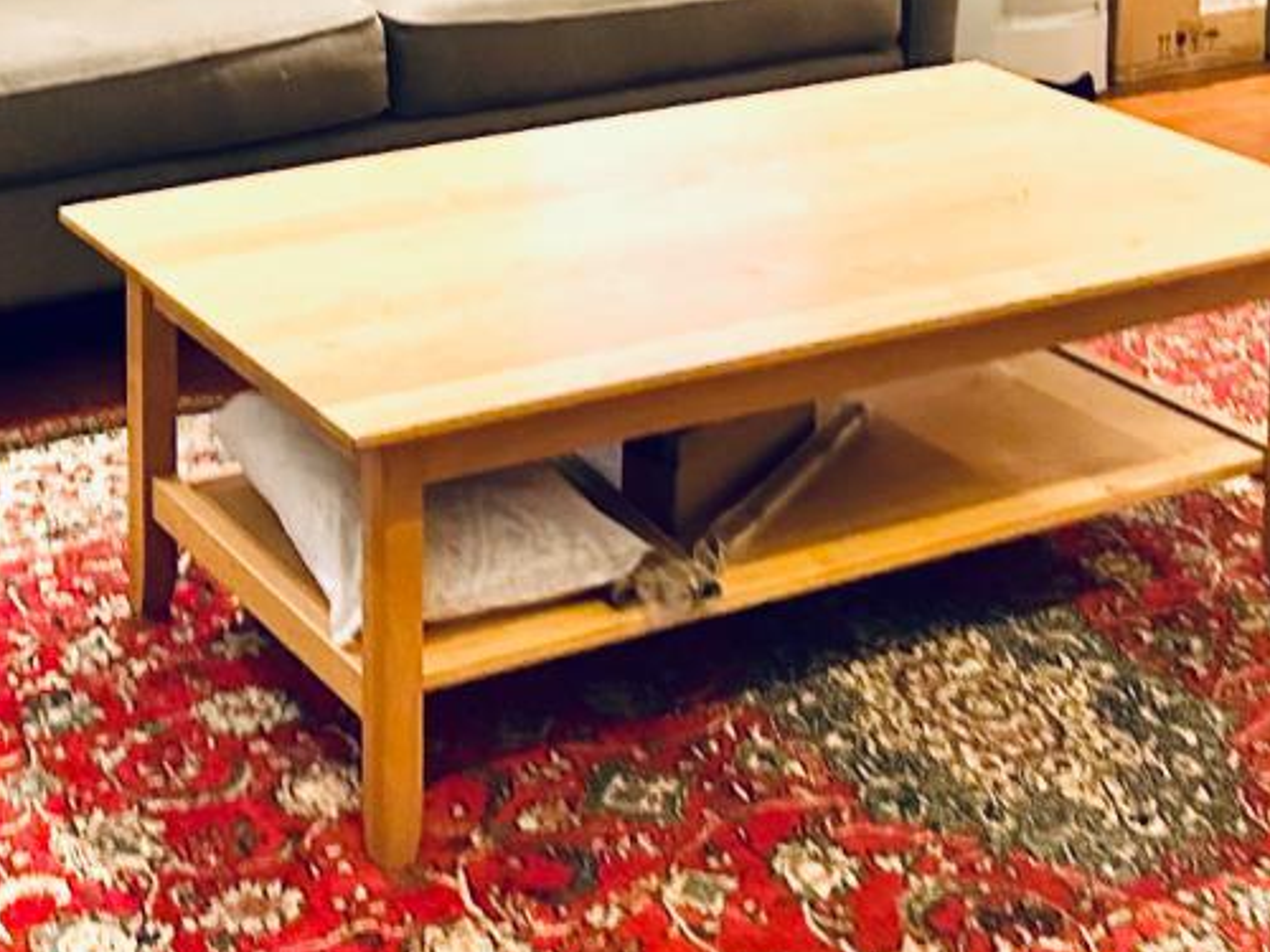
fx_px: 2642
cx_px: 254
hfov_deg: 26.5
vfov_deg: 18.9
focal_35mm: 72
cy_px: -308
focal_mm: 6.86
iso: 800
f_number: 1.78
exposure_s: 1/60
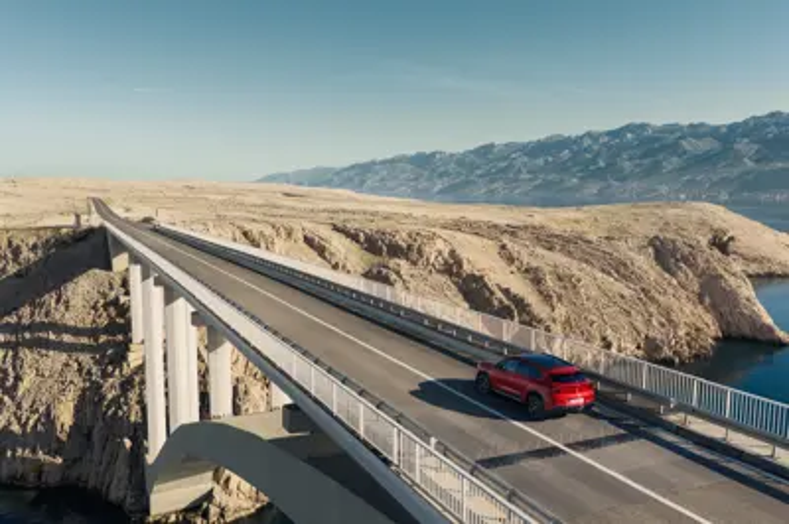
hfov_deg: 65.5
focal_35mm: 28
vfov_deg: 46.3
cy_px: 262
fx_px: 613
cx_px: 394
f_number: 2.8
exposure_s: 1/1600
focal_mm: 14.45
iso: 200
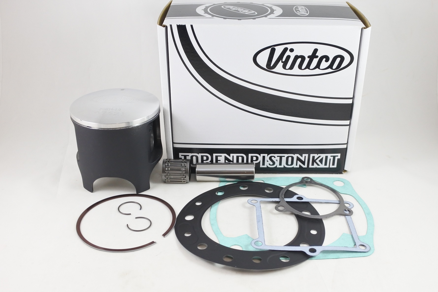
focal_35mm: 34
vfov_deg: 38.9
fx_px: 414
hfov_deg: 55.8
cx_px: 219
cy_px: 146
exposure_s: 1/125
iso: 560
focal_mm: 12.8
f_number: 4
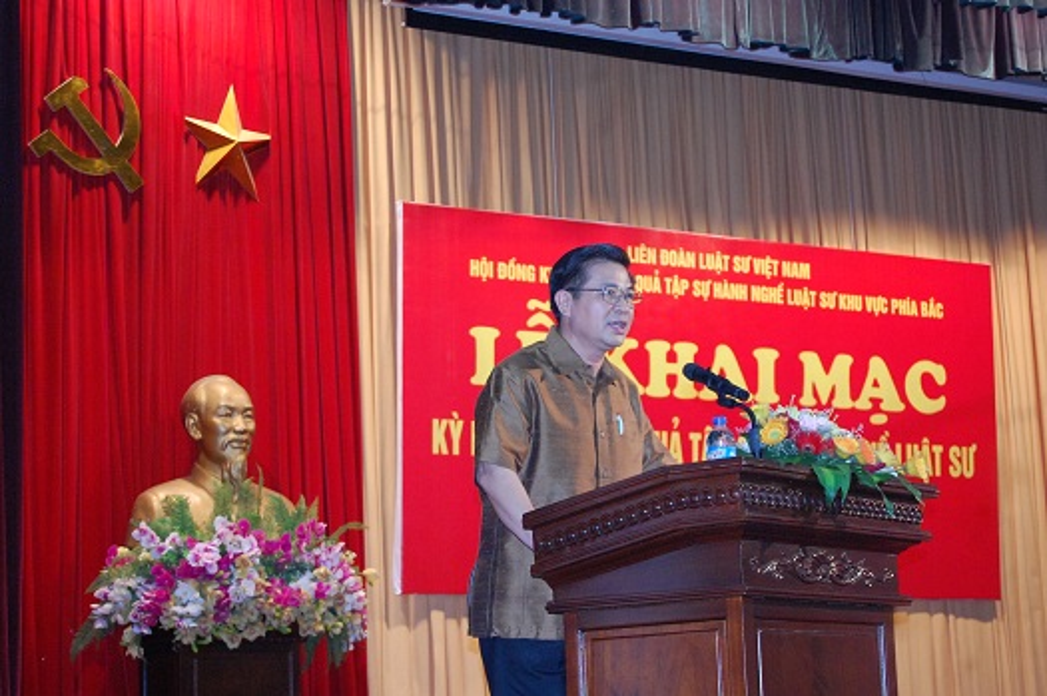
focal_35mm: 82
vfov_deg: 16.5
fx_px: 2397
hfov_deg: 24.6
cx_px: 524
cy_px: 348
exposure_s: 1/60
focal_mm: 55
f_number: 5.6
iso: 1600
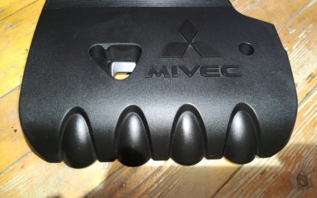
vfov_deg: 48.9
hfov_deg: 72.5
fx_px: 216
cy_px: 77
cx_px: 161
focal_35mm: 25
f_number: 1.6
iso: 1000
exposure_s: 1/50
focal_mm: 6.14
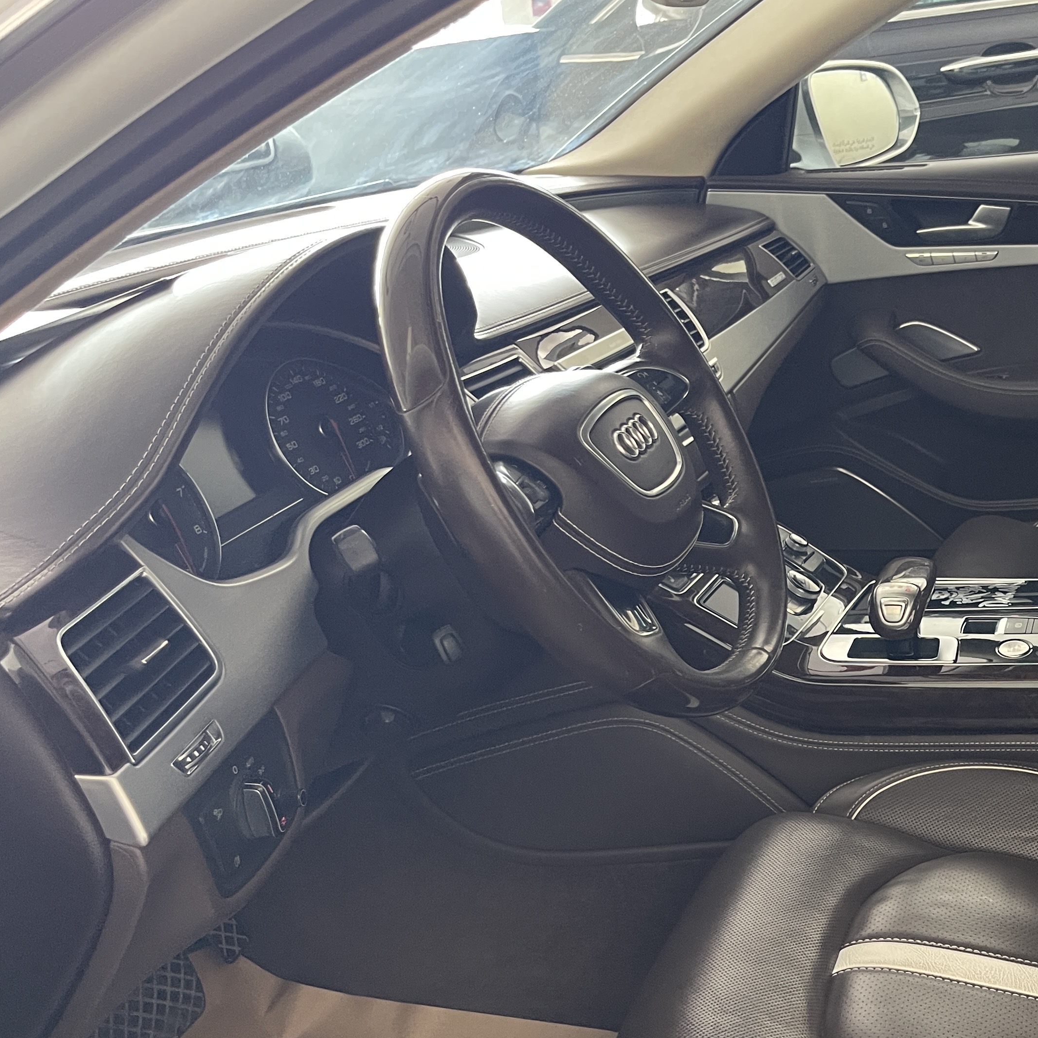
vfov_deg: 39.8
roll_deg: +2.6
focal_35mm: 42
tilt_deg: -24.4
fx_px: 1425
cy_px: 638
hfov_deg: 37.2
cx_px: 954
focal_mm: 5.1
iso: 320
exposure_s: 1/60
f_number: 1.6
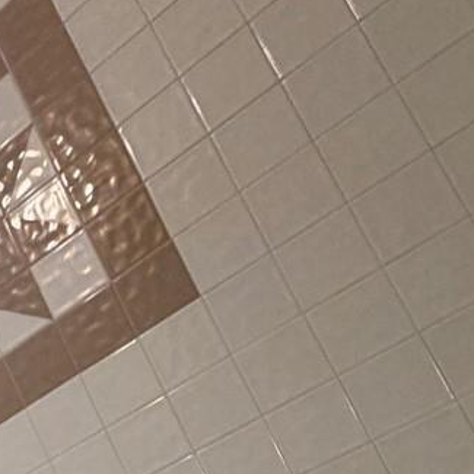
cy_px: 643
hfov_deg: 23.4
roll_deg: -13.1
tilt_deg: -18.4
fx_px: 945
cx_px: -207
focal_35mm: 61
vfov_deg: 24.1
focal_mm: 2.22
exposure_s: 1/60
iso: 160
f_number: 2.2
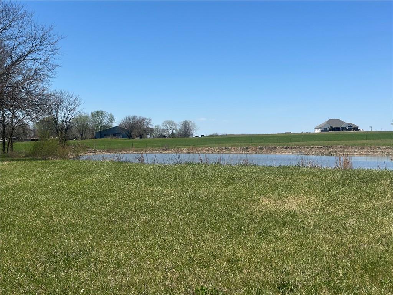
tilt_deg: -0.9
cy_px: 148
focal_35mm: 48
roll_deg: -0.1
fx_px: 545
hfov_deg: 39.7
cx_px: 196
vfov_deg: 30.3
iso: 100
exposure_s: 1/6623
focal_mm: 6.86
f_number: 1.78
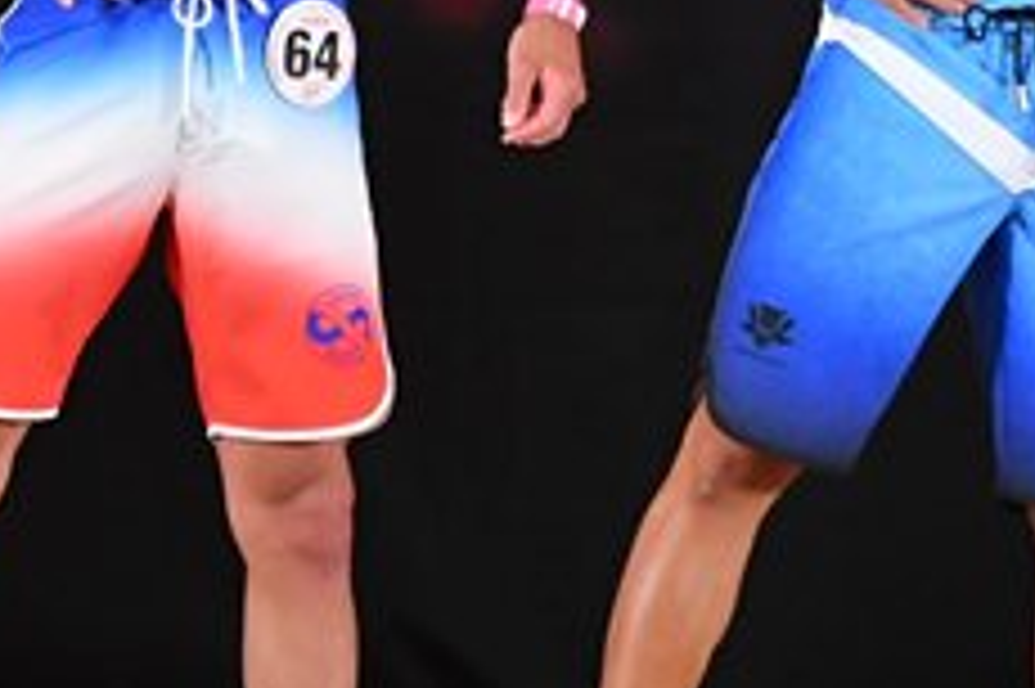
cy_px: 76
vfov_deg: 1.8
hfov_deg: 2.7
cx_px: 191
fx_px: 21805
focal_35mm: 759
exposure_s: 1/400
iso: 3200
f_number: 5.6
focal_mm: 150
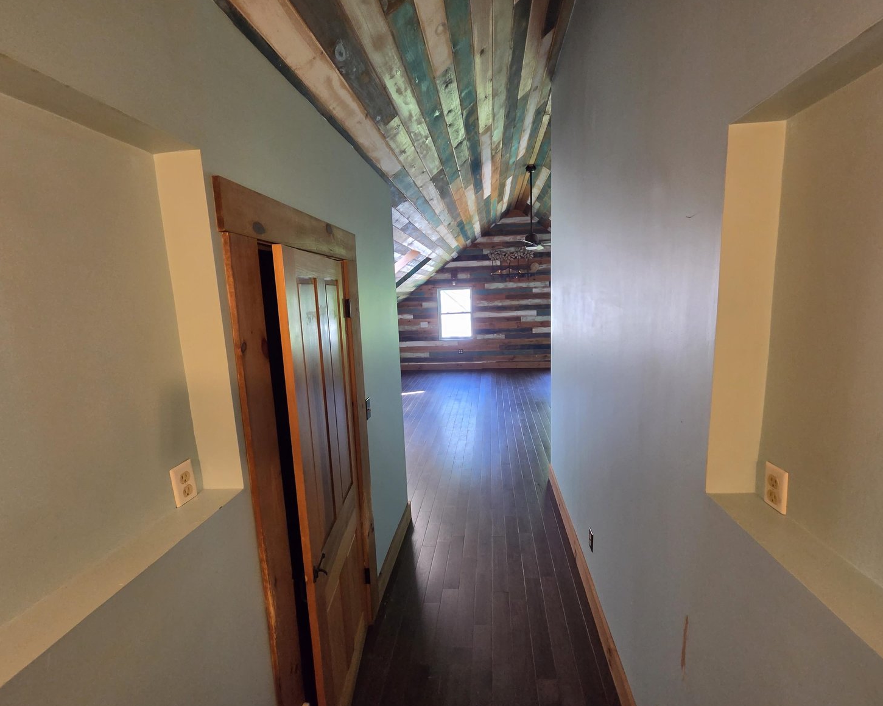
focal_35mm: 14
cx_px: 447
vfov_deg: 88.0
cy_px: 349
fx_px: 366
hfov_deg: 100.7
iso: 500
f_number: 2.2
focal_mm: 2.2
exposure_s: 1/60
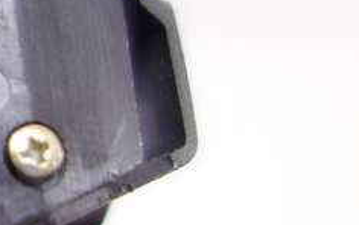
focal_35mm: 99
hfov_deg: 18.1
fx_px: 970
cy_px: -33
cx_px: -214
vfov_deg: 13.0
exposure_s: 1/80
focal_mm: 10.4
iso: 125
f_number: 1.8
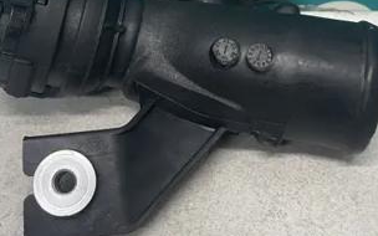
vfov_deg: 21.5
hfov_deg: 35.1
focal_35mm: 58
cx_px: 169
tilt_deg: -39.2
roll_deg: +2.0
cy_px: -7
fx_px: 598
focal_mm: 4.2
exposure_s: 1/50
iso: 64
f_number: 1.6
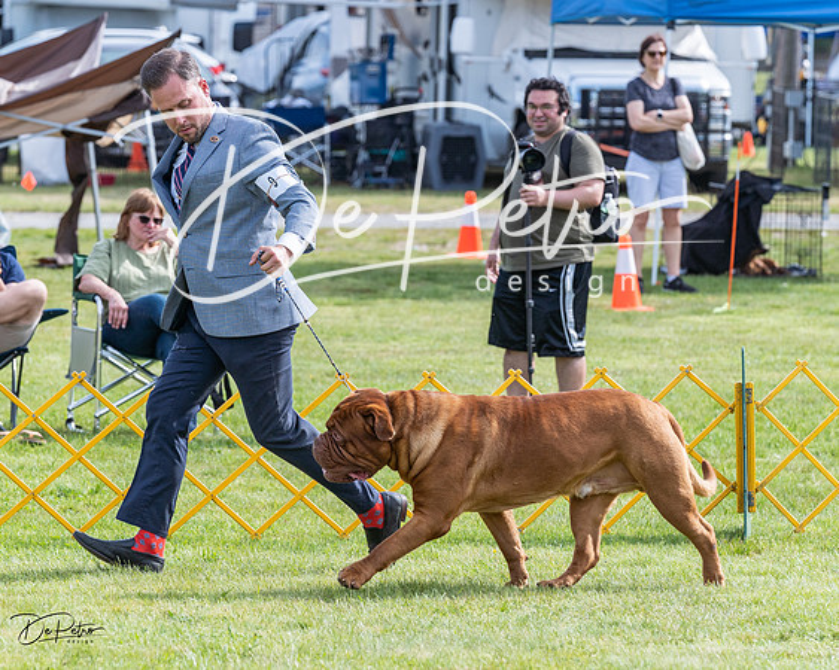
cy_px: 292
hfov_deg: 9.0
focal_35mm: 214
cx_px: 355
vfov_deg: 7.2
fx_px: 5302
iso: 500
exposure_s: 1/1250
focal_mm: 168
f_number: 5.6
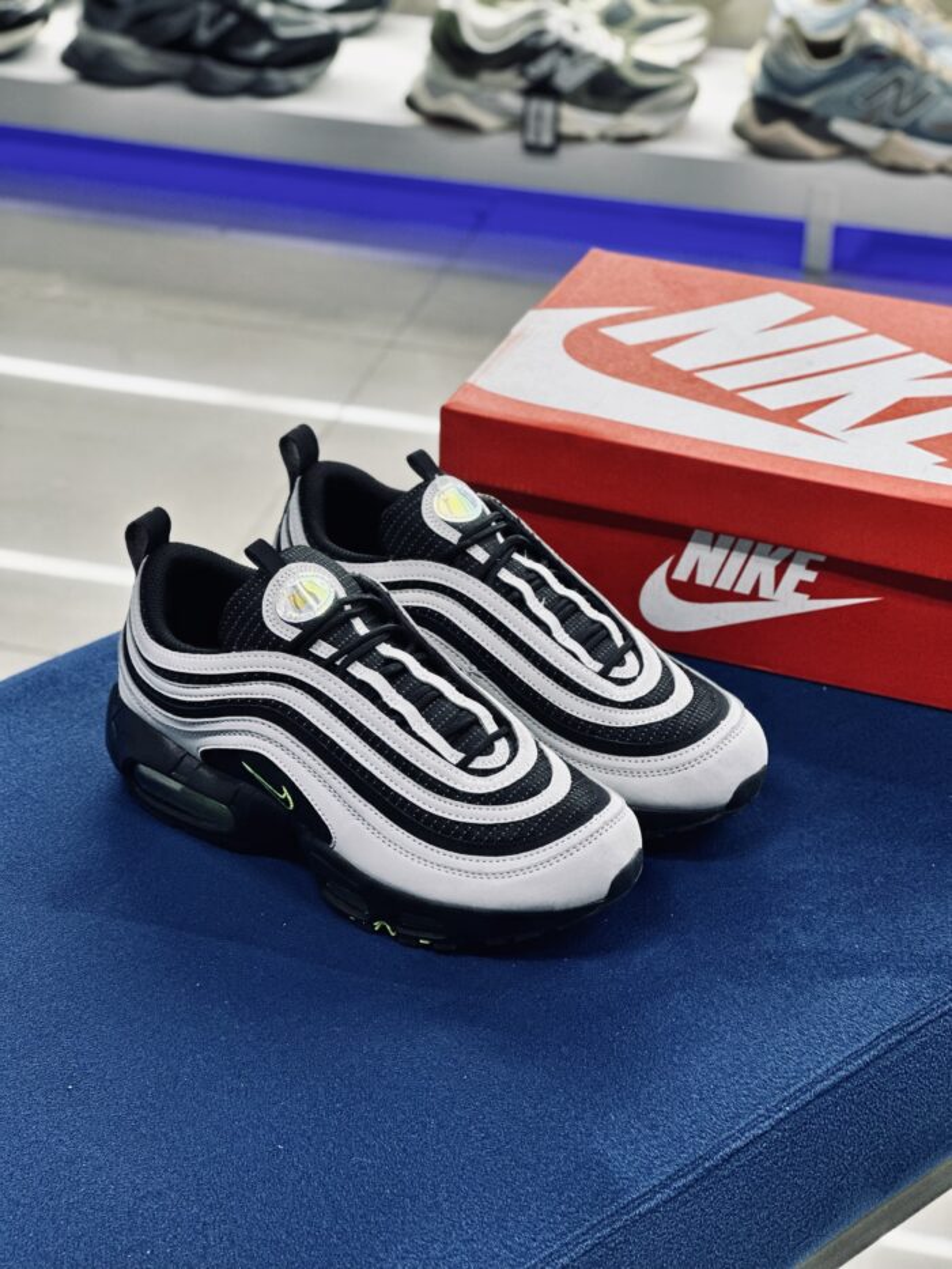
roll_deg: -1.3
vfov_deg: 25.3
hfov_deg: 19.1
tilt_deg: -29.5
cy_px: 634
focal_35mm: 77
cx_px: 476
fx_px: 2823
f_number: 2.8
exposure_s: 1/100
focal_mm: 9
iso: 250
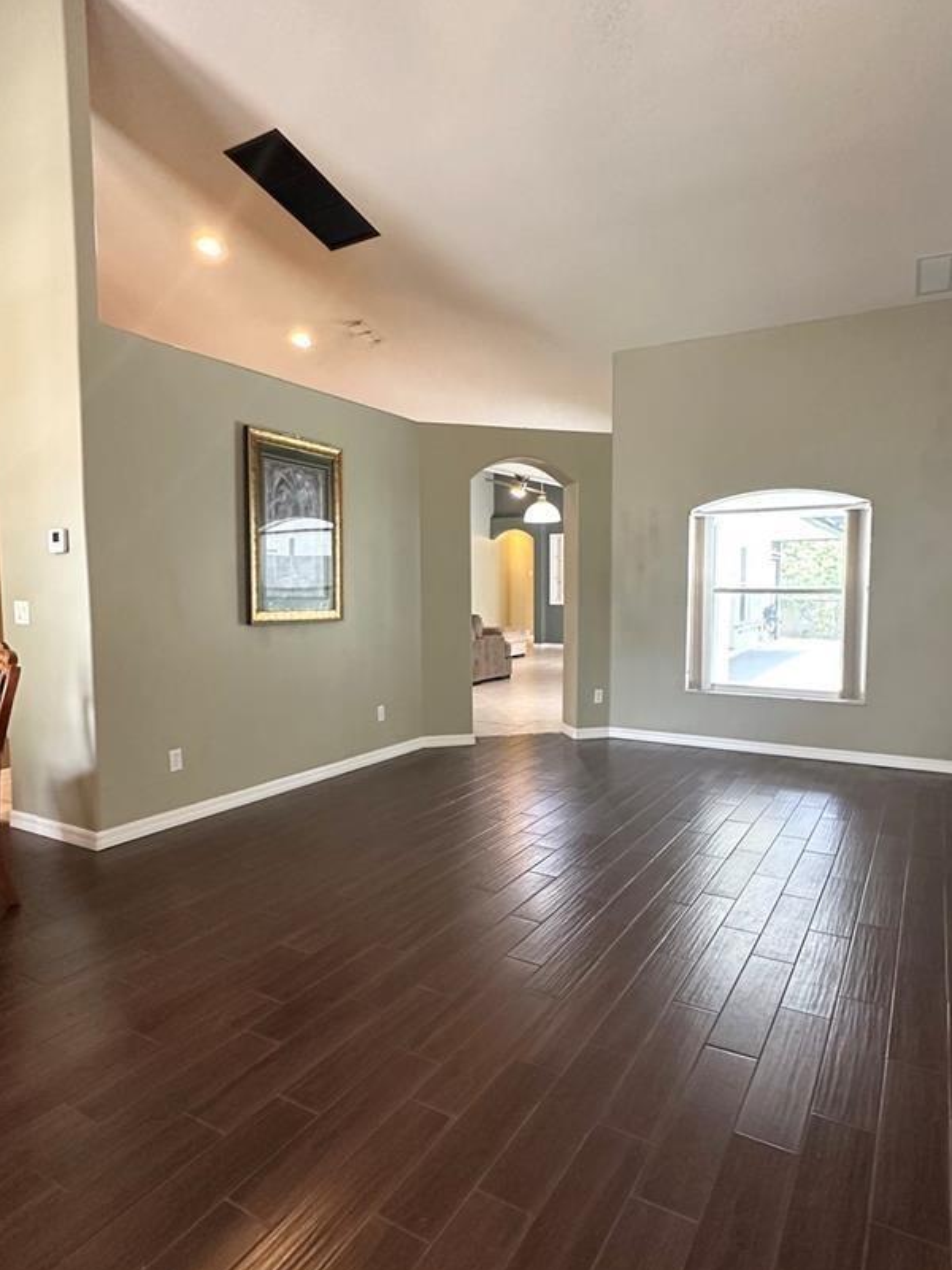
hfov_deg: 63.4
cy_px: 645
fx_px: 770
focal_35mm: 21
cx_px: 498
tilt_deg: -5.0
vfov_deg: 79.0
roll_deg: -0.7
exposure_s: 1/60
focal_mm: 2.22
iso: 400
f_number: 2.2
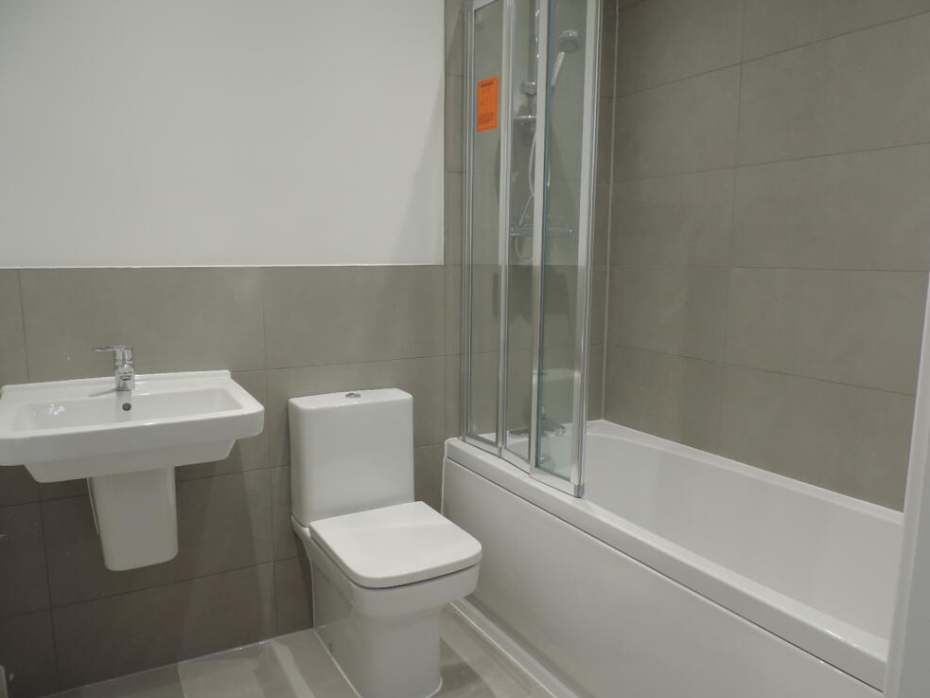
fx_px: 672
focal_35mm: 25
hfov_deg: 69.4
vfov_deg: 54.9
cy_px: 360
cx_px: 453
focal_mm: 4.3
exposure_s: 1/30
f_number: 3
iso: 160
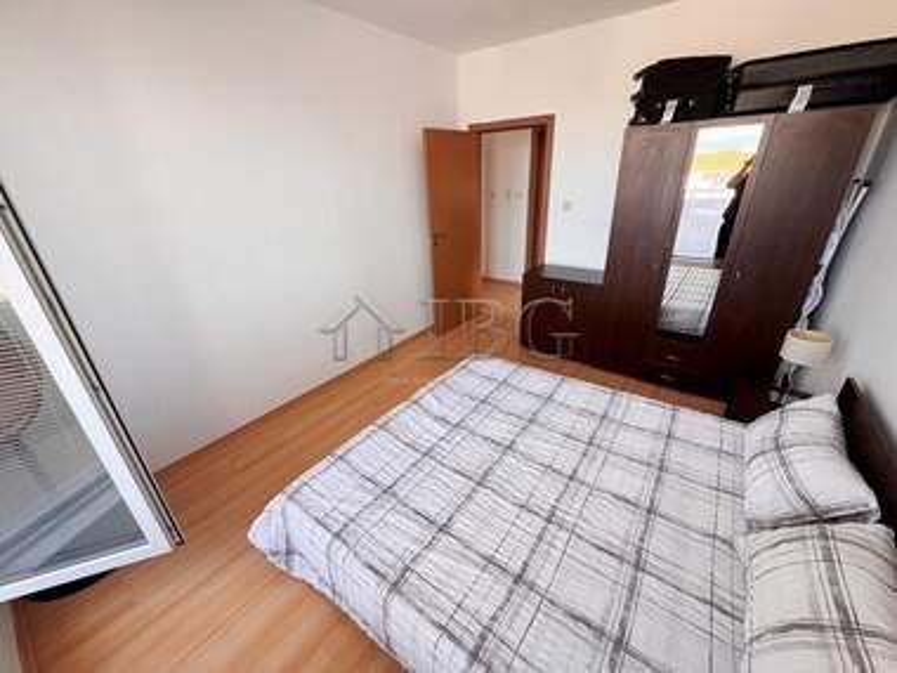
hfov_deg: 102.1
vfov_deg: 85.7
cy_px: 336
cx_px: 448
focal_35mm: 14
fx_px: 363
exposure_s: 1/99
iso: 125
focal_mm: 2.22
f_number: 2.2
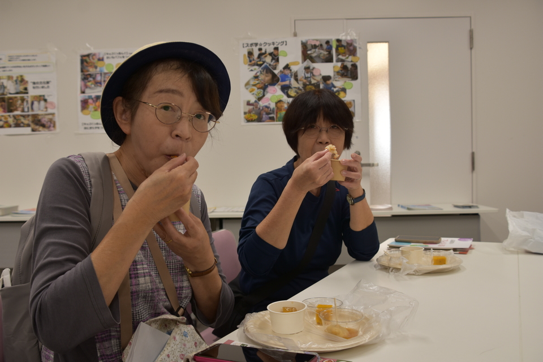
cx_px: 272
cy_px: 181
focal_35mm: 32
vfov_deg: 41.7
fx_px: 475
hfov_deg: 59.5
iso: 200
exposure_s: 1/80
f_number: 4.5
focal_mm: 21
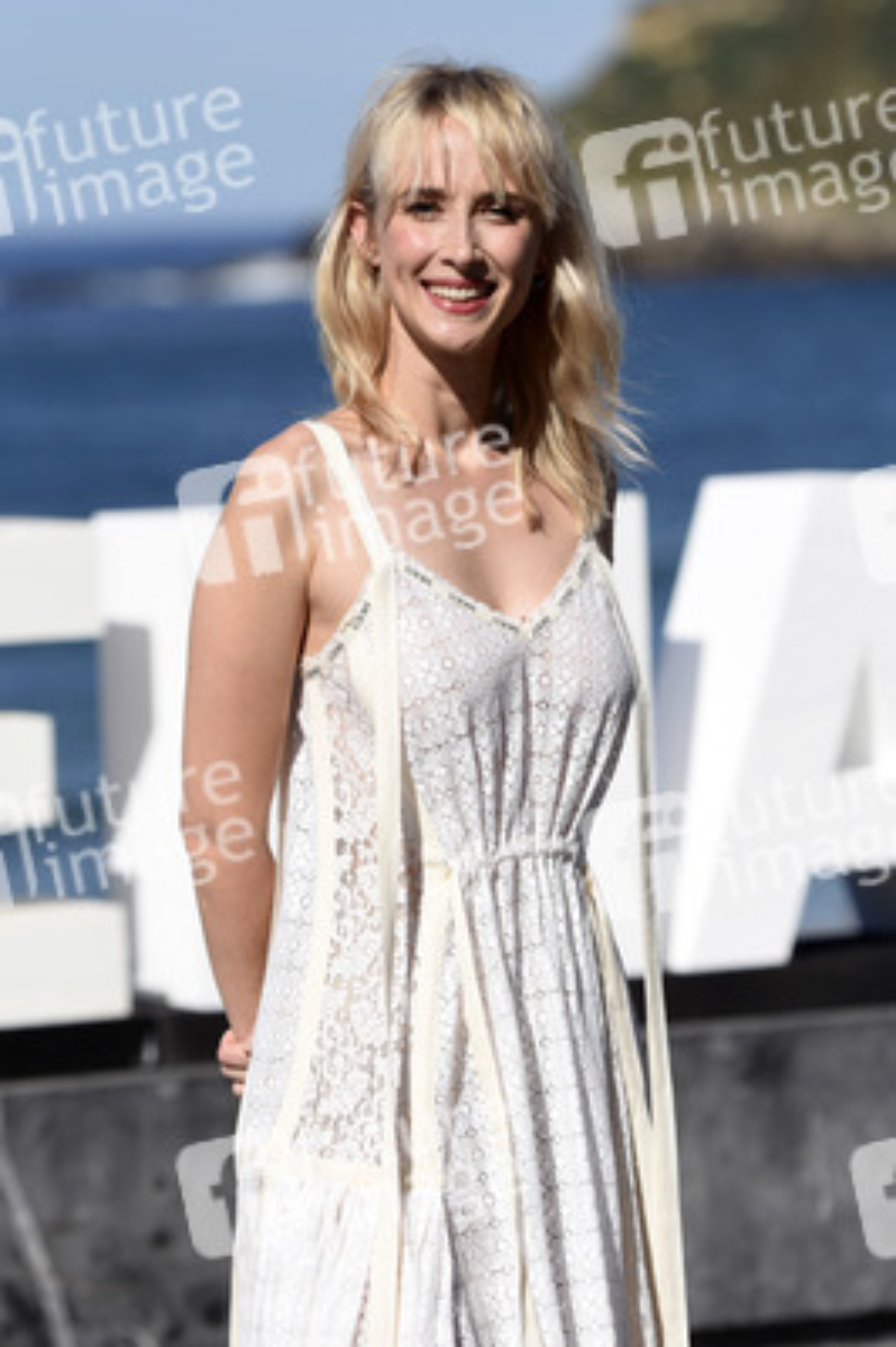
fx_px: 7292
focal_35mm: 195
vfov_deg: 10.6
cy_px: 674
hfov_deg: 7.0
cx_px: 448
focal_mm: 130
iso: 200
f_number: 4
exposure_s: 1/4000
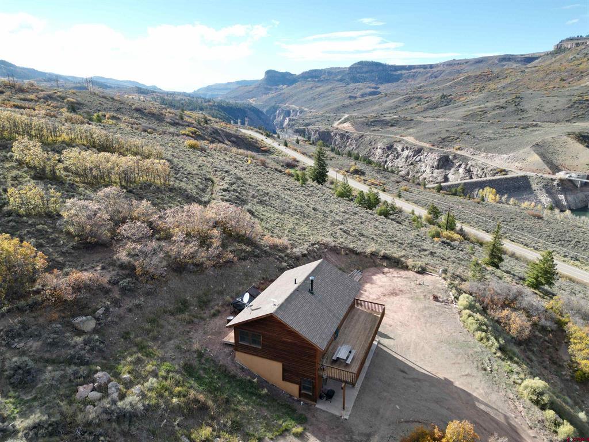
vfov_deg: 56.8
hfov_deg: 71.6
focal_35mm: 24
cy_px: 221
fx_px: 408
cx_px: 294
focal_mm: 6.72
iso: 100
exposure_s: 1/1250
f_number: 1.7
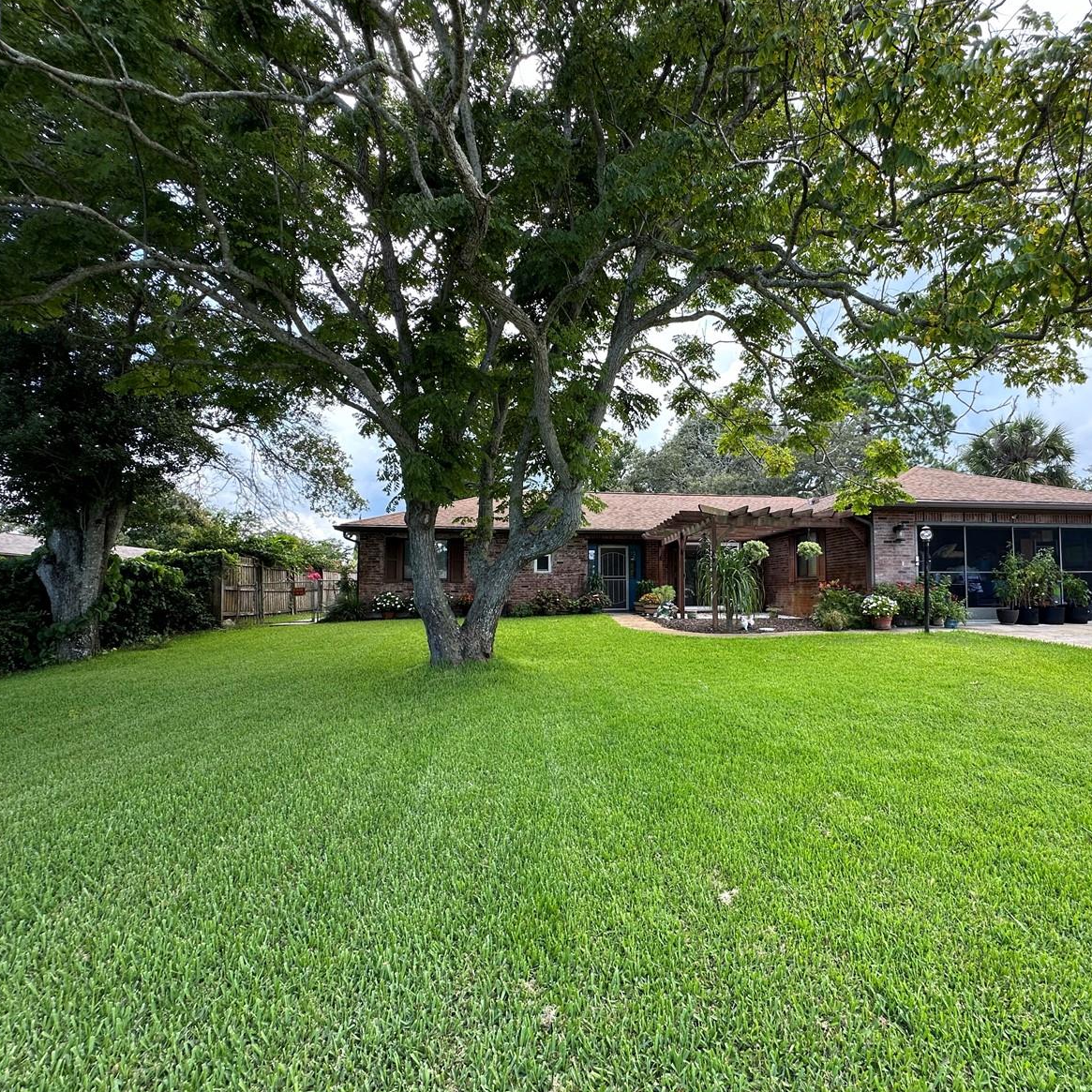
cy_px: 553
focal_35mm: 17
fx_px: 607
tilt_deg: +3.4
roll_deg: +0.3
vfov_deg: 84.0
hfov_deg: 83.0
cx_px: 653
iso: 40
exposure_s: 1/151
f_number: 2.2
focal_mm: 2.22
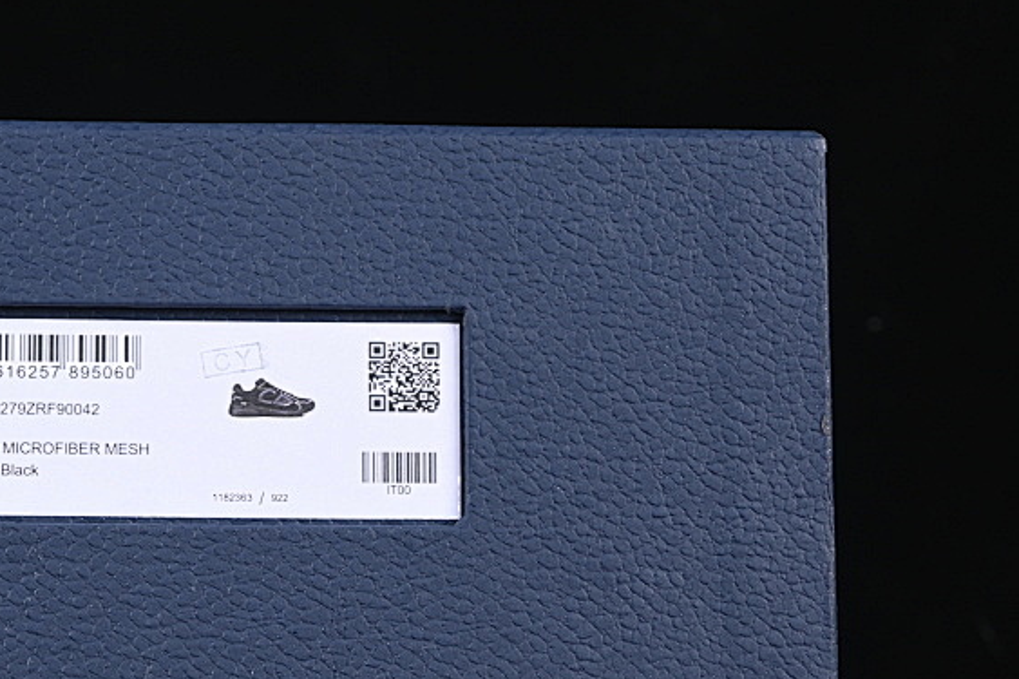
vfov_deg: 9.5
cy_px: 369
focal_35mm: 144
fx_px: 4075
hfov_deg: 14.2
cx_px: 190
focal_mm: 50
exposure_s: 1/60
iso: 160
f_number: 6.3
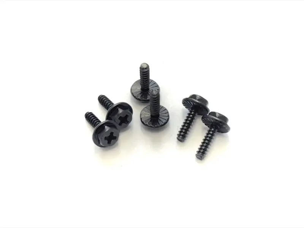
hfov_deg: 36.8
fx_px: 457
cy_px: 114
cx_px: 152
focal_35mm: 52
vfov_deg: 28.0
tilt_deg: -54.9
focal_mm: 5.96
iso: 32
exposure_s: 1/100
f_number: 1.6
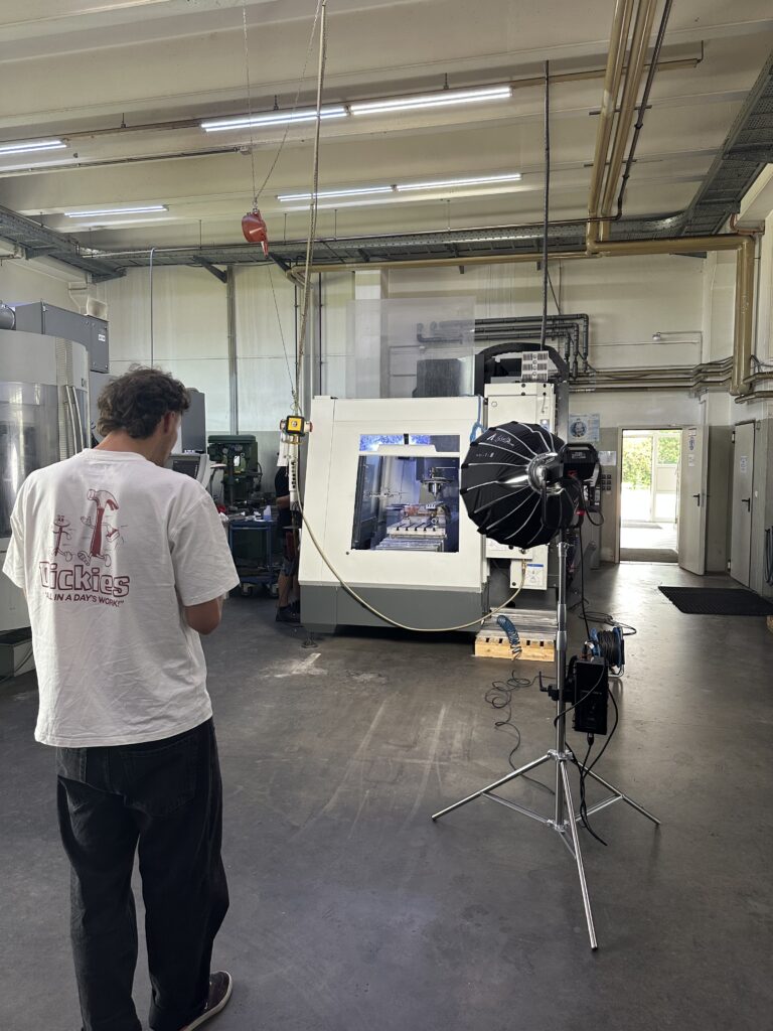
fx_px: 715
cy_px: 516
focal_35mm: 24
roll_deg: -0.9
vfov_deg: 71.6
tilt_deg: -4.8
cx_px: 386
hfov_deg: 56.8
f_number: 1.78
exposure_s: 1/100
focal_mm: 6.86
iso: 160
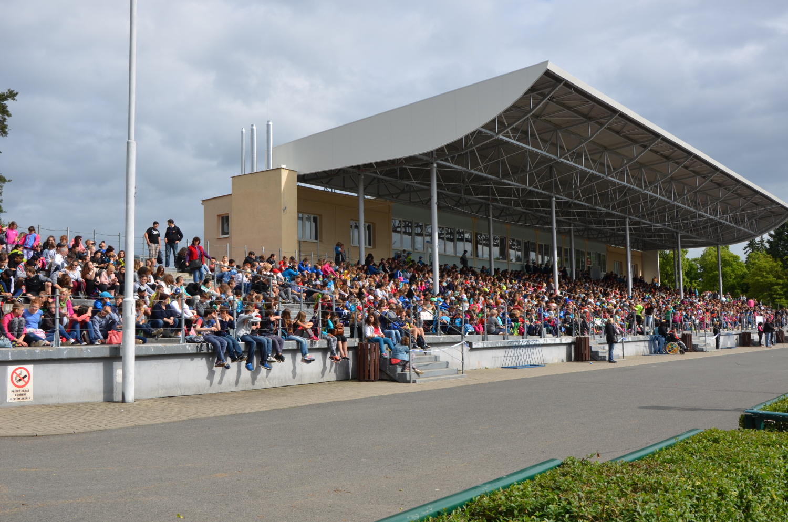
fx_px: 819
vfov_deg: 35.4
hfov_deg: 51.4
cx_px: 394
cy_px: 261
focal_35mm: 38
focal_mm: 25
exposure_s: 1/250
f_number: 9
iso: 100
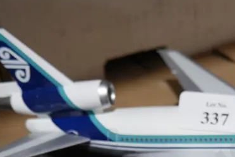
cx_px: 223
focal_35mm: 86
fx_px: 561
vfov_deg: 15.5
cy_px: 165
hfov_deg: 22.9
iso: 250
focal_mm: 15
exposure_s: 1/60
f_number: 3.6
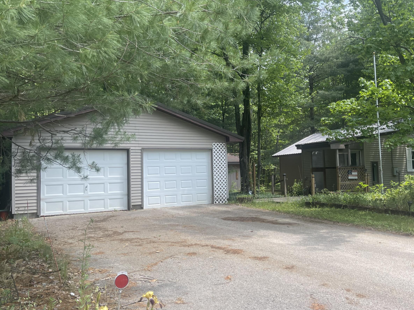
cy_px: 153
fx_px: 395
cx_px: 234
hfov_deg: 55.2
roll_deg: +2.1
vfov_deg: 42.9
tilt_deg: +1.9
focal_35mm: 33
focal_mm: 5.1
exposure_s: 1/813
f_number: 1.6
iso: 32
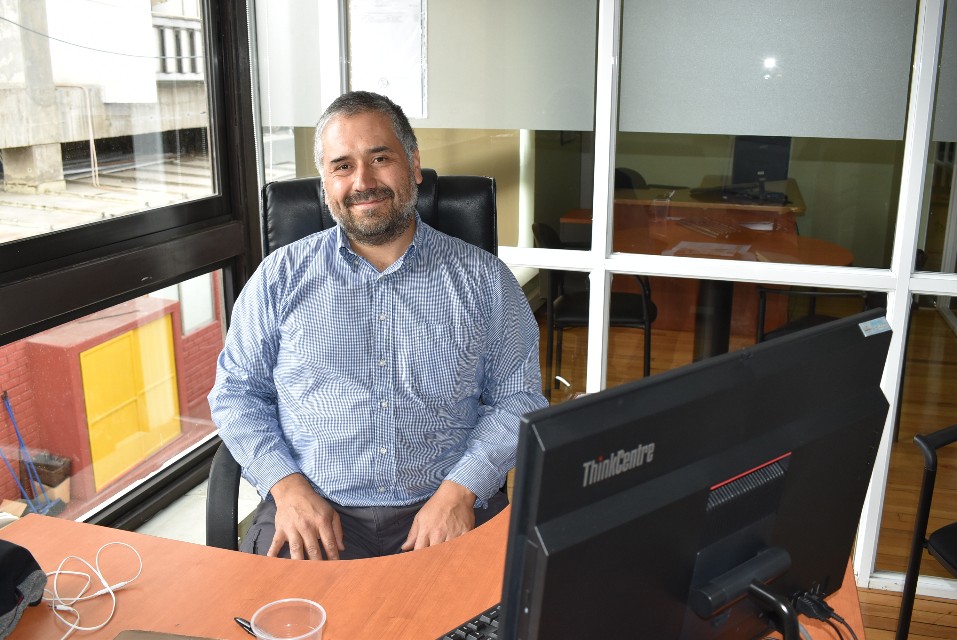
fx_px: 878
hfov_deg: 57.2
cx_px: 478
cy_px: 320
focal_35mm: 33
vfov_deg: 40.0
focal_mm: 22
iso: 560
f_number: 5.6
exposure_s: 1/125
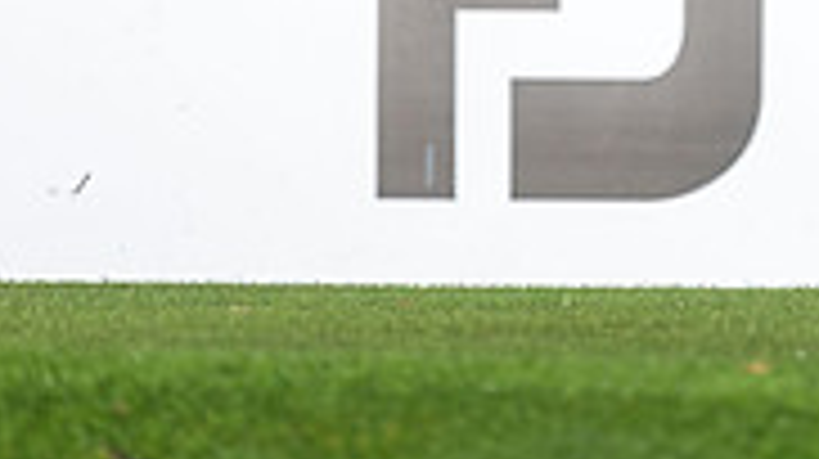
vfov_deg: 1.2
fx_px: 21719
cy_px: -398
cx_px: 900
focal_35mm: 1001
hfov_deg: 2.2
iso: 200
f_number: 4
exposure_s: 1/1600
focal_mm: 300
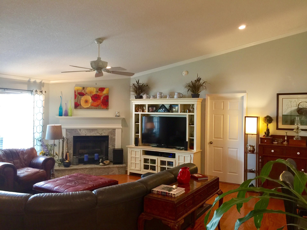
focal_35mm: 29
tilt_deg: -1.1
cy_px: 115
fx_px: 257
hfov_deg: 61.7
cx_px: 154
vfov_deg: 48.2
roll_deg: +0.0
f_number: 2.2
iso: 64
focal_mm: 4.15
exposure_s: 1/15
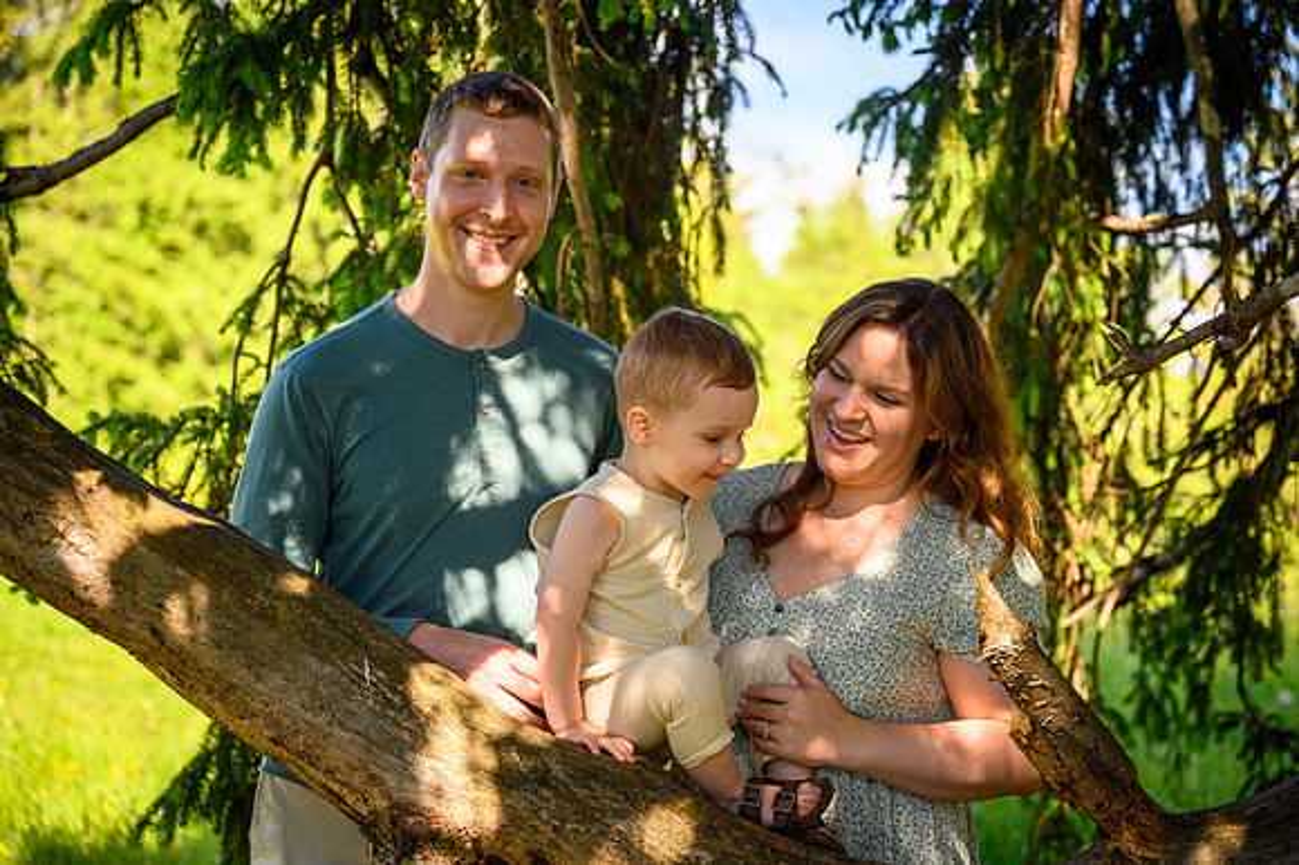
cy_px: 432
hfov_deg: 33.4
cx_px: 650
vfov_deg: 22.6
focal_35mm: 60
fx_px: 2164
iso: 100
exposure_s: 1/640
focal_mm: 60
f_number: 3.2
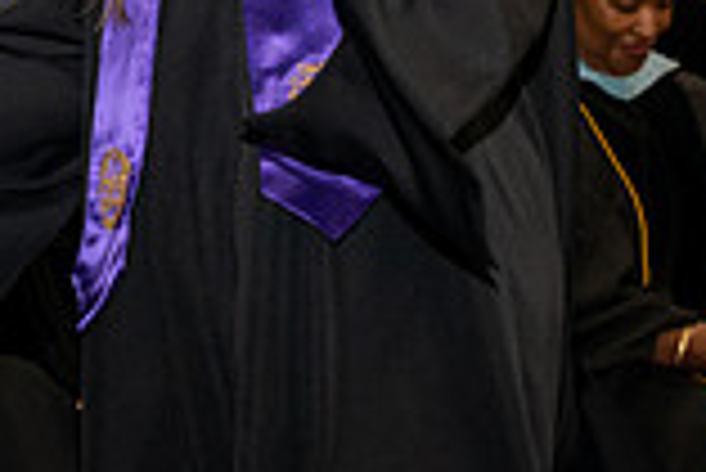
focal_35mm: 259
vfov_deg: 5.3
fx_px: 5084
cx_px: -189
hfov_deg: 7.9
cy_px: -232
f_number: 5.6
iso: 1600
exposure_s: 1/200
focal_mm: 70
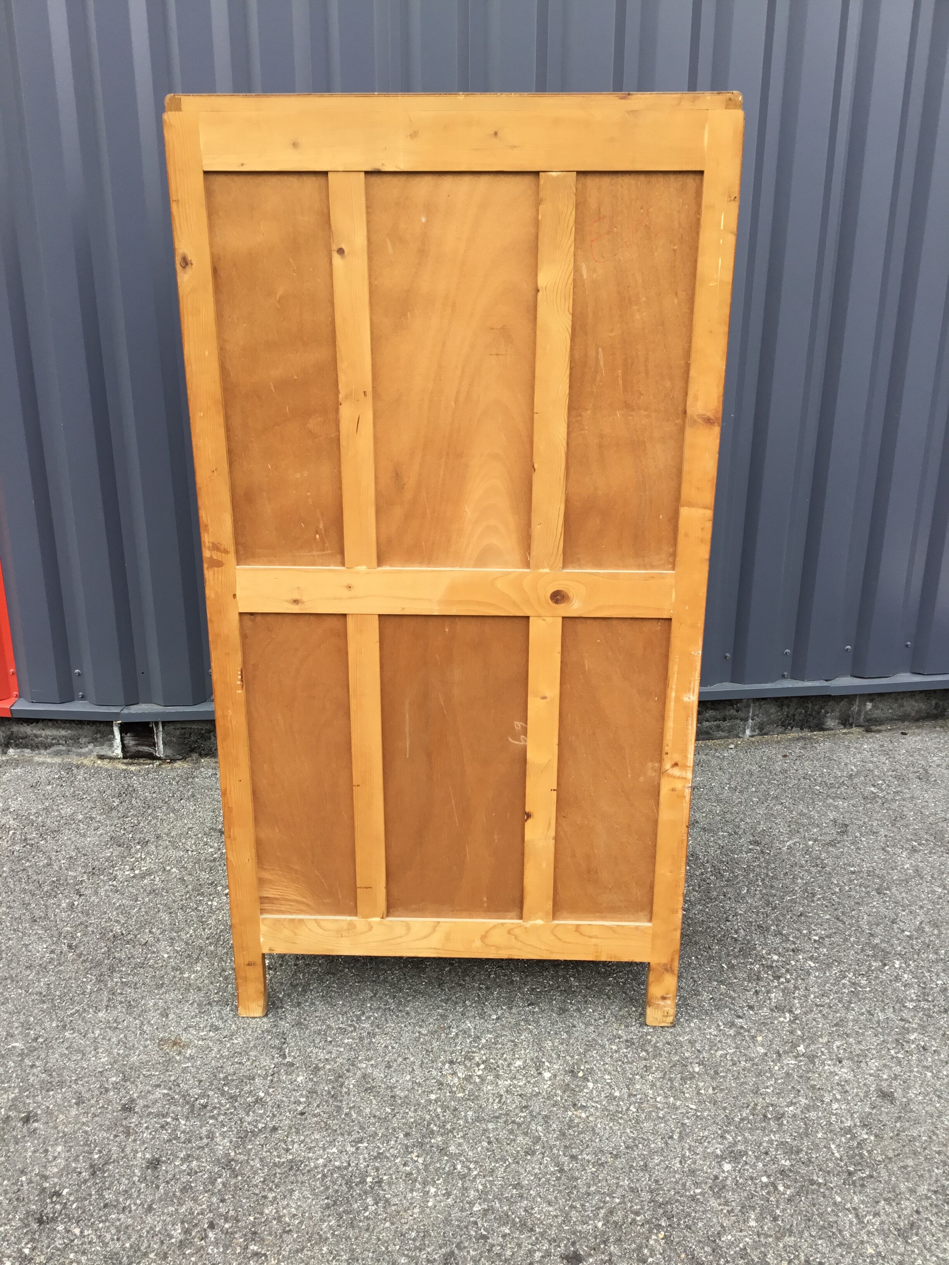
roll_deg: +0.3
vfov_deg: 58.4
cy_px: 632
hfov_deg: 45.4
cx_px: 474
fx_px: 1133
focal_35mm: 31
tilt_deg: -20.9
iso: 25
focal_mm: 3.3
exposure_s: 1/112
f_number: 2.4
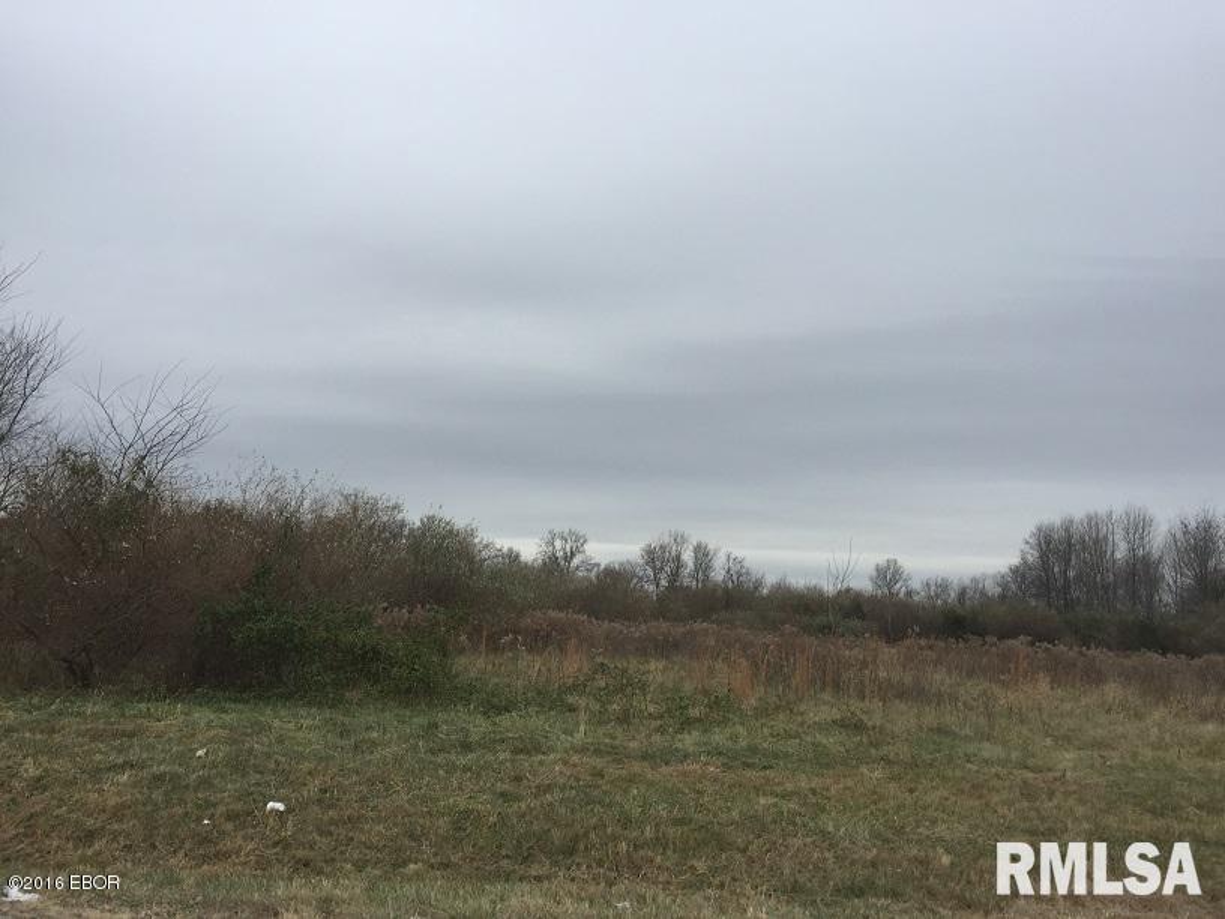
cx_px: 612
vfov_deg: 48.2
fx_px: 1026
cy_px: 460
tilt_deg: +10.3
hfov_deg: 61.7
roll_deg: +0.8
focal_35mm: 29
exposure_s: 1/659
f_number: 2.2
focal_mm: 4.15
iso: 32
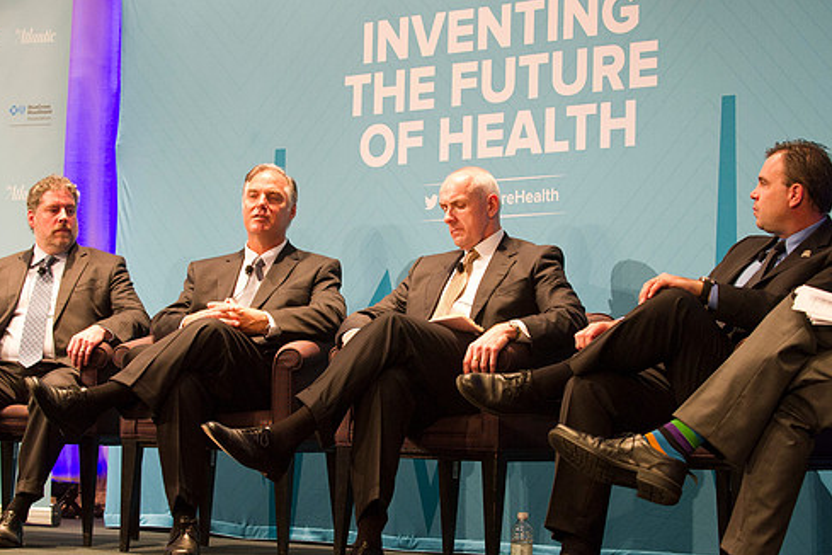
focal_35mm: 83
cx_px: 400
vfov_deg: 16.5
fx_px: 1918
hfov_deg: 24.5
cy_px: 272
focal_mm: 70
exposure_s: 1/125
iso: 2500
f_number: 3.5
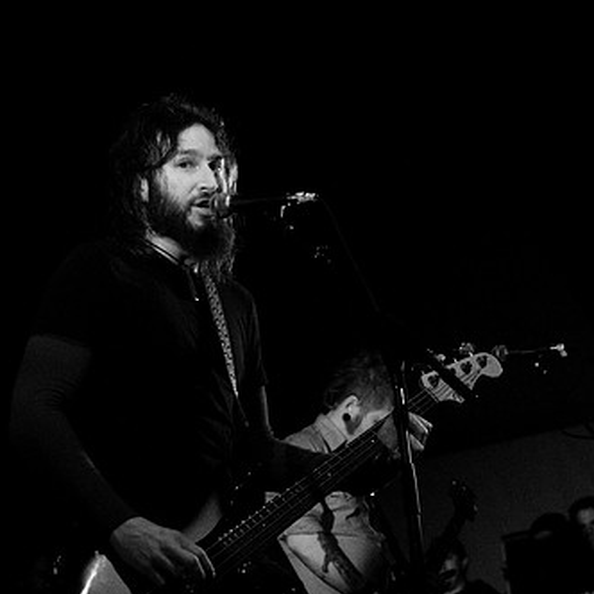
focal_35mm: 98
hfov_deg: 17.5
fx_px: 1903
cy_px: 318
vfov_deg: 17.7
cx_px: 513
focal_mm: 44
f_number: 2.8
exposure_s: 1/400
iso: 800
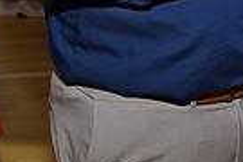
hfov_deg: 15.2
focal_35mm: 125
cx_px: 362
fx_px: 844
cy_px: -172
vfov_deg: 10.1
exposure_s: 1/60
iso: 200
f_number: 5
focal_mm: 29
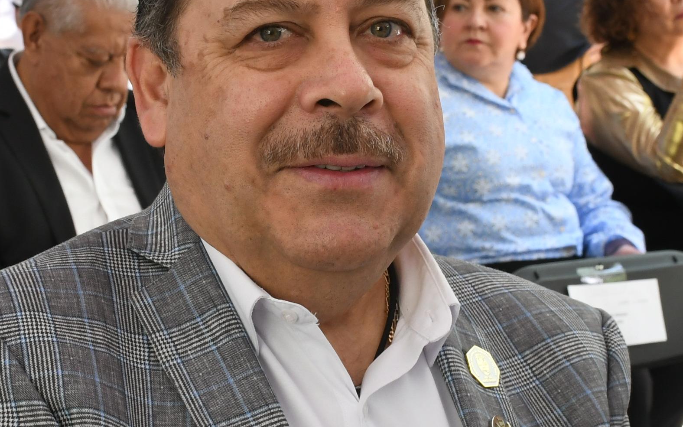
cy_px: 248
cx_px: 291
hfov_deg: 19.3
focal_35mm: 108
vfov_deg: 12.1
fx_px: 2010
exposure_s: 1/100
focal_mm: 27
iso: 800
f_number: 7.1
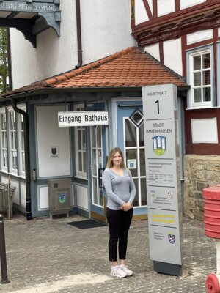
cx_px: 110
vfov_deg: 30.3
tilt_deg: -2.4
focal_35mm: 64
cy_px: 146
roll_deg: +1.2
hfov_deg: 22.9
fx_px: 542
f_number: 2.2
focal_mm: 7.5
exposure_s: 1/121
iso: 40
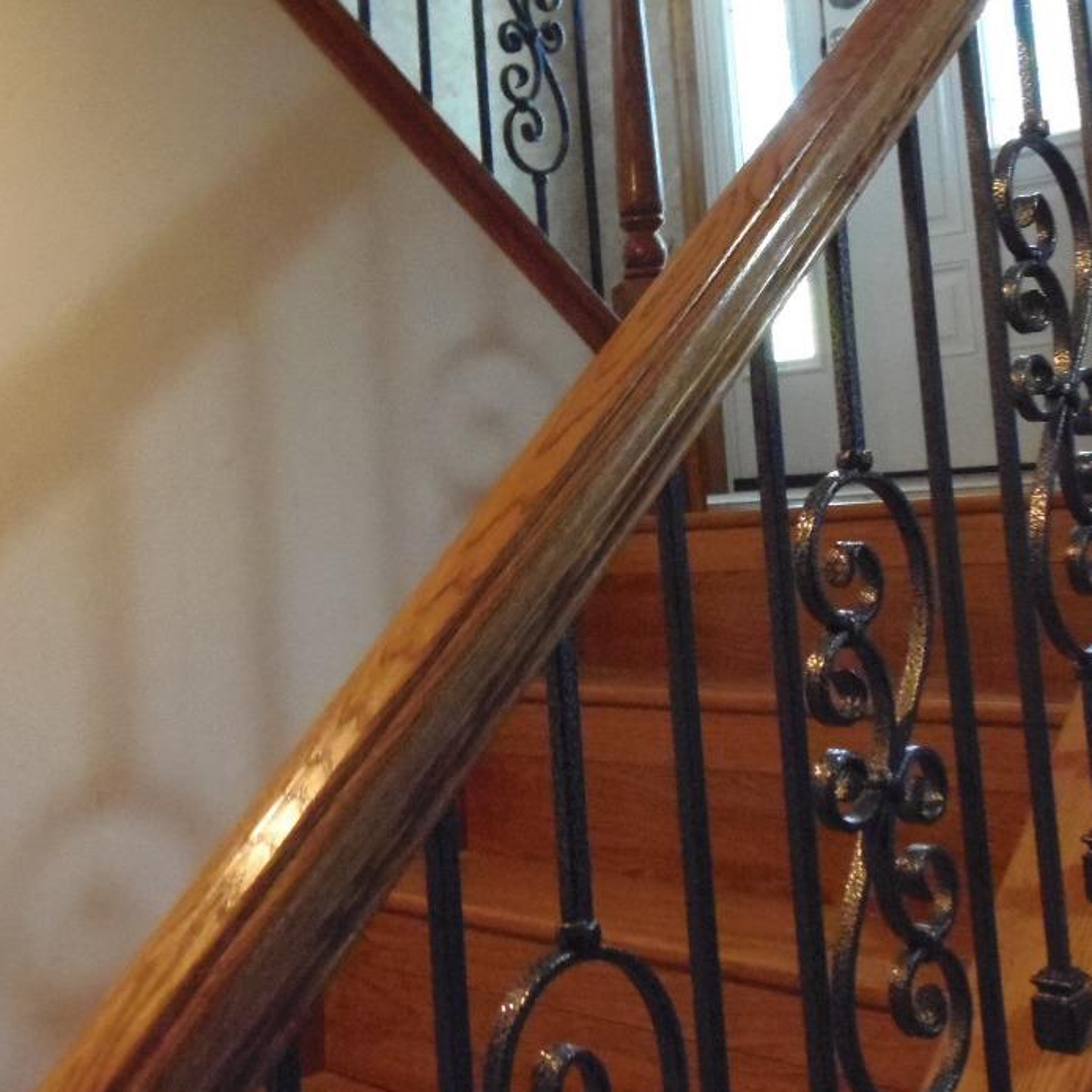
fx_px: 1570
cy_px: 318
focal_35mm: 44
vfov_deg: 37.7
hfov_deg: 38.3
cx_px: 500
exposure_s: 1/30
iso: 800
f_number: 2.9
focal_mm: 4.3
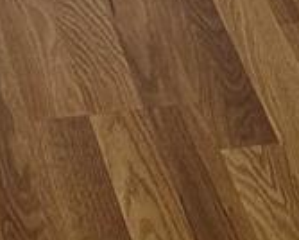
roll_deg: +1.7
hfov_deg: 8.8
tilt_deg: -10.1
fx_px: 1905
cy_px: -844
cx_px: -131
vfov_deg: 5.7
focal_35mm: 215
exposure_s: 1/676
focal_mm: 6.86
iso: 80
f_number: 1.78
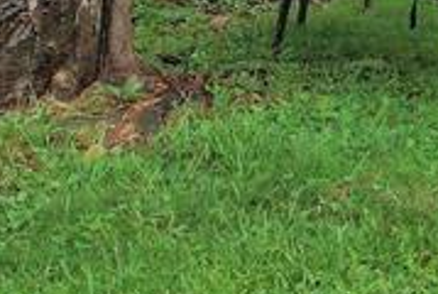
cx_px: 1129
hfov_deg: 11.8
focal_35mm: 133
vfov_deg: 10.3
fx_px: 1621
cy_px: 38
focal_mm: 8.38
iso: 100
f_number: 2.8
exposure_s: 1/1250
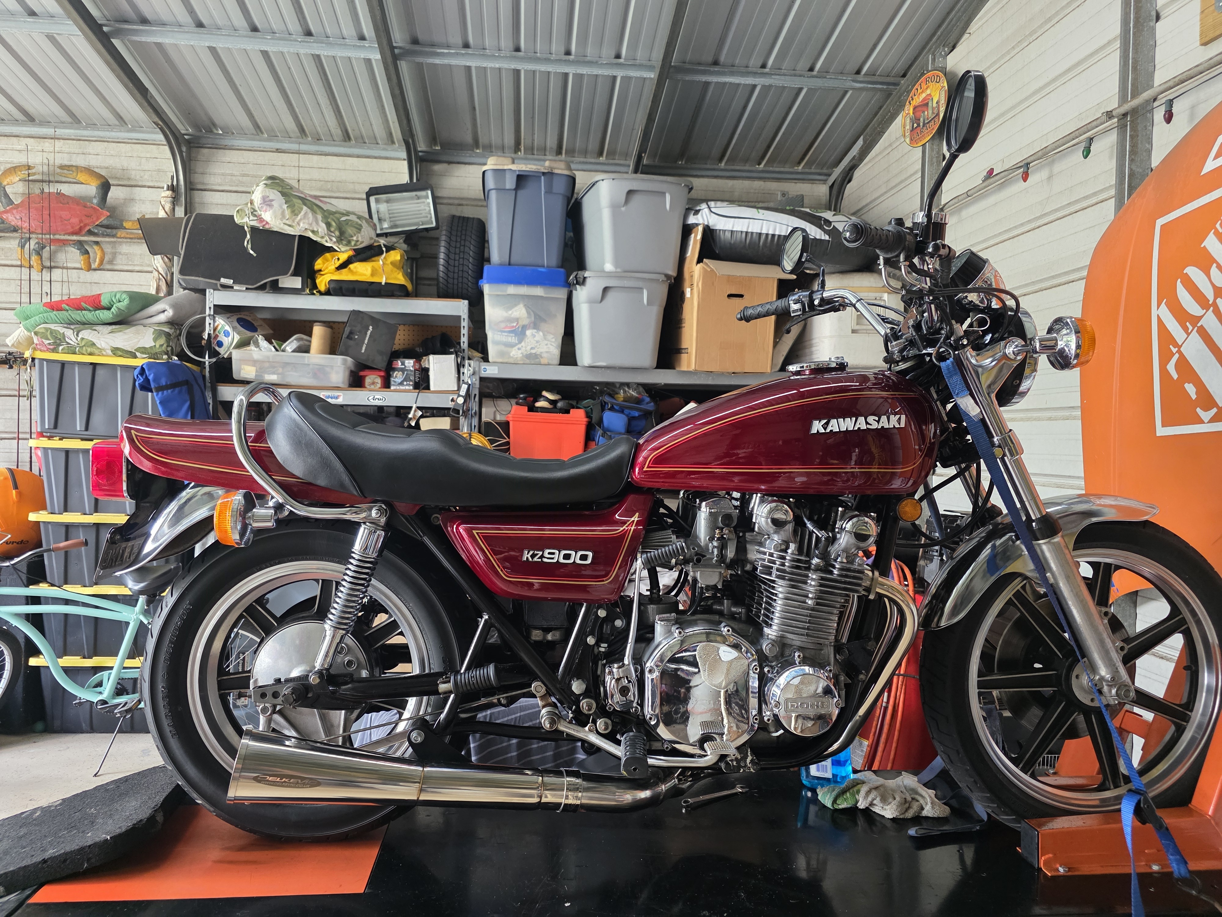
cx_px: 611
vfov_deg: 58.9
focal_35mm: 23
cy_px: 458
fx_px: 812
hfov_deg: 73.9
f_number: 1.7
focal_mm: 6.3
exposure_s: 1/120
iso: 640
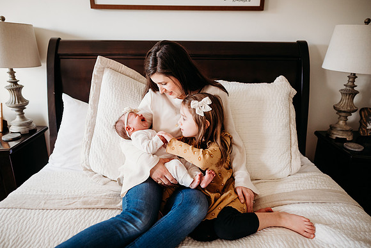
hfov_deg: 73.7
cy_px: 124
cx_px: 186
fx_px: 247
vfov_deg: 53.2
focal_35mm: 24
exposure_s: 1/250
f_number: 2.5
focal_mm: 24
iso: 640
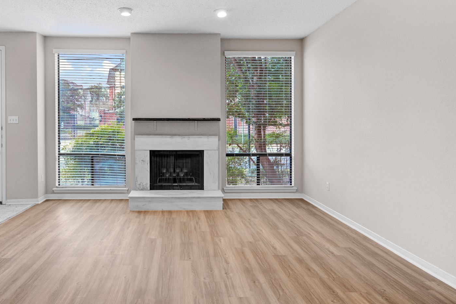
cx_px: 187
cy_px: 127
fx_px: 317
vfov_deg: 51.1
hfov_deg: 70.9
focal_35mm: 25
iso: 250
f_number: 8
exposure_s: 1/2.5
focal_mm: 16
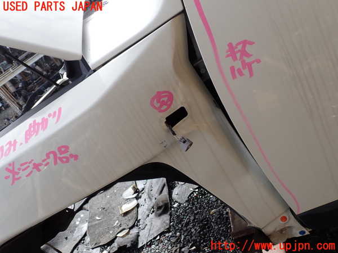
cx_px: 169
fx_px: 293
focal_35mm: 30
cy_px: 126
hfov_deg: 60.0
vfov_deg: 46.8
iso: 100
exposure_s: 1/400
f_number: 3.2
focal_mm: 5.4
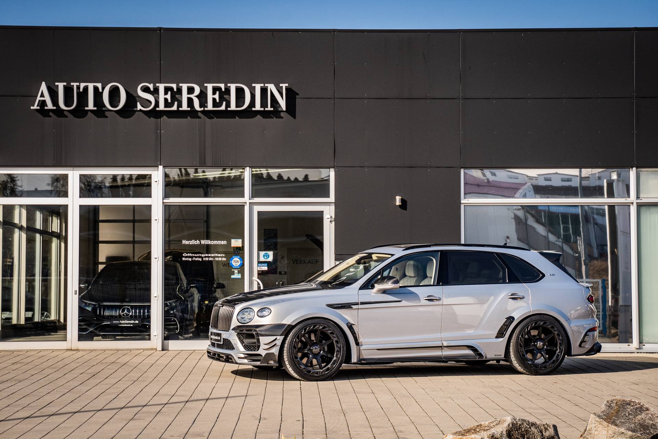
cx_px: 329
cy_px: 220
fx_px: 1279
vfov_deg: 19.5
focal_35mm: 70
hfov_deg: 28.8
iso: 1000
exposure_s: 1/800
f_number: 5.6
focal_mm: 70
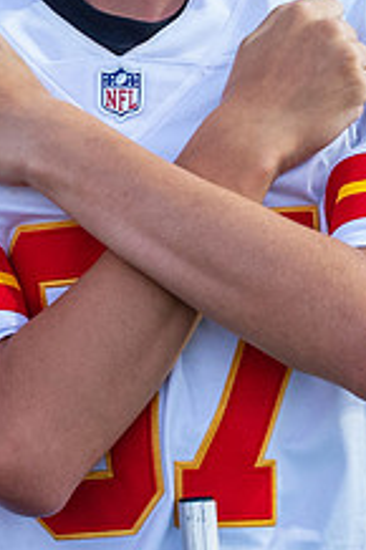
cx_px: -119
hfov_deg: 5.8
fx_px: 3559
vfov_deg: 8.8
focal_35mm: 233
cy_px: 90
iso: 1600
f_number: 5.6
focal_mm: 50
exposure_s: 1/100
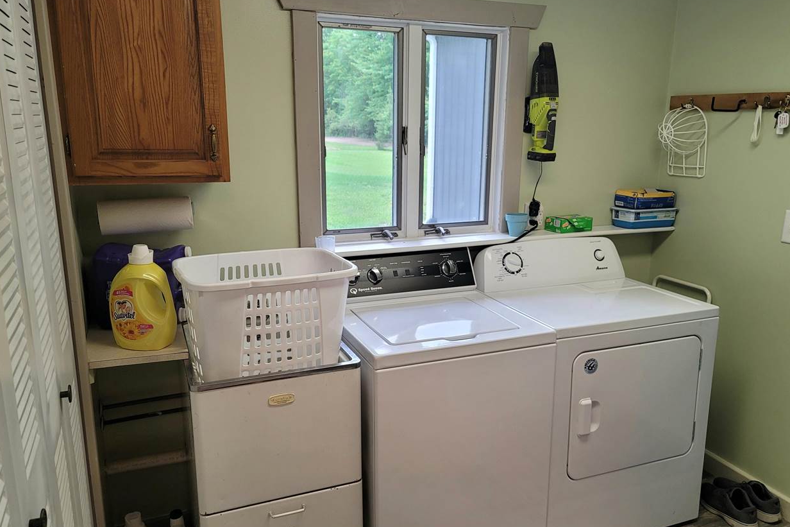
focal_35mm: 27
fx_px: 592
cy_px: 288
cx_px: 404
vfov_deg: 47.9
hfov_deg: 67.4
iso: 200
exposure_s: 1/119
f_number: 1.8
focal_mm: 7
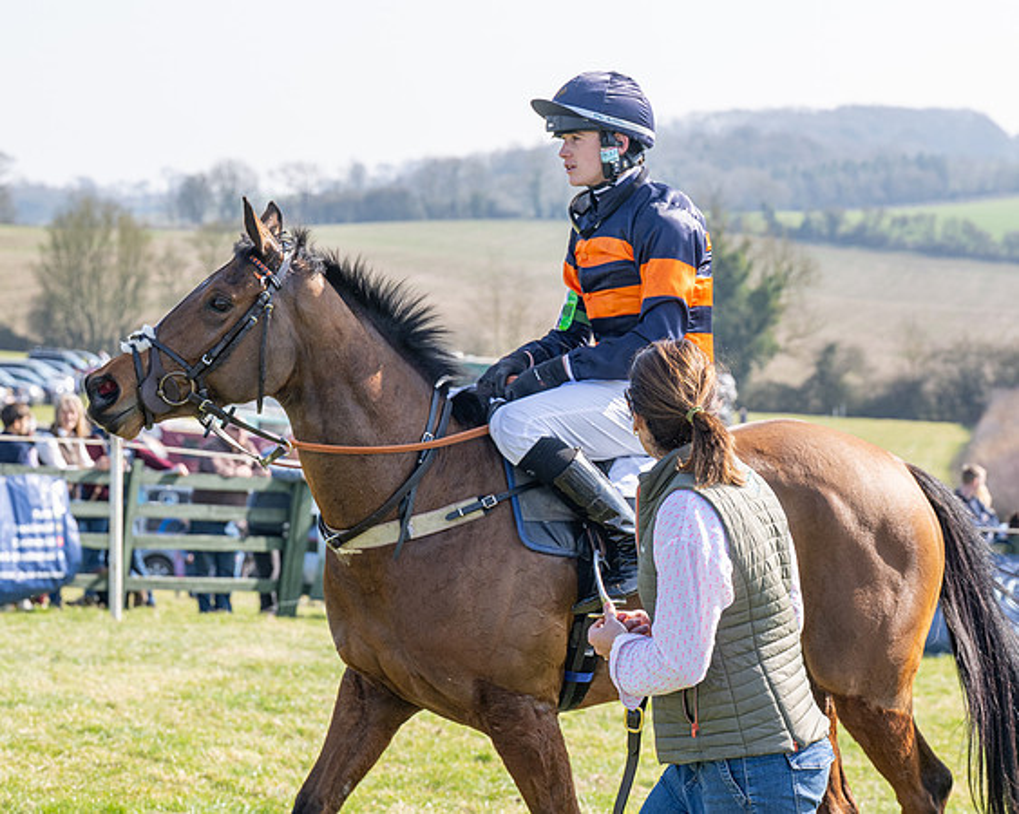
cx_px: 631
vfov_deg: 12.4
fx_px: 3734
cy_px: 403
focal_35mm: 124
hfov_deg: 15.5
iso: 200
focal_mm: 70
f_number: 5
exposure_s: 1/640
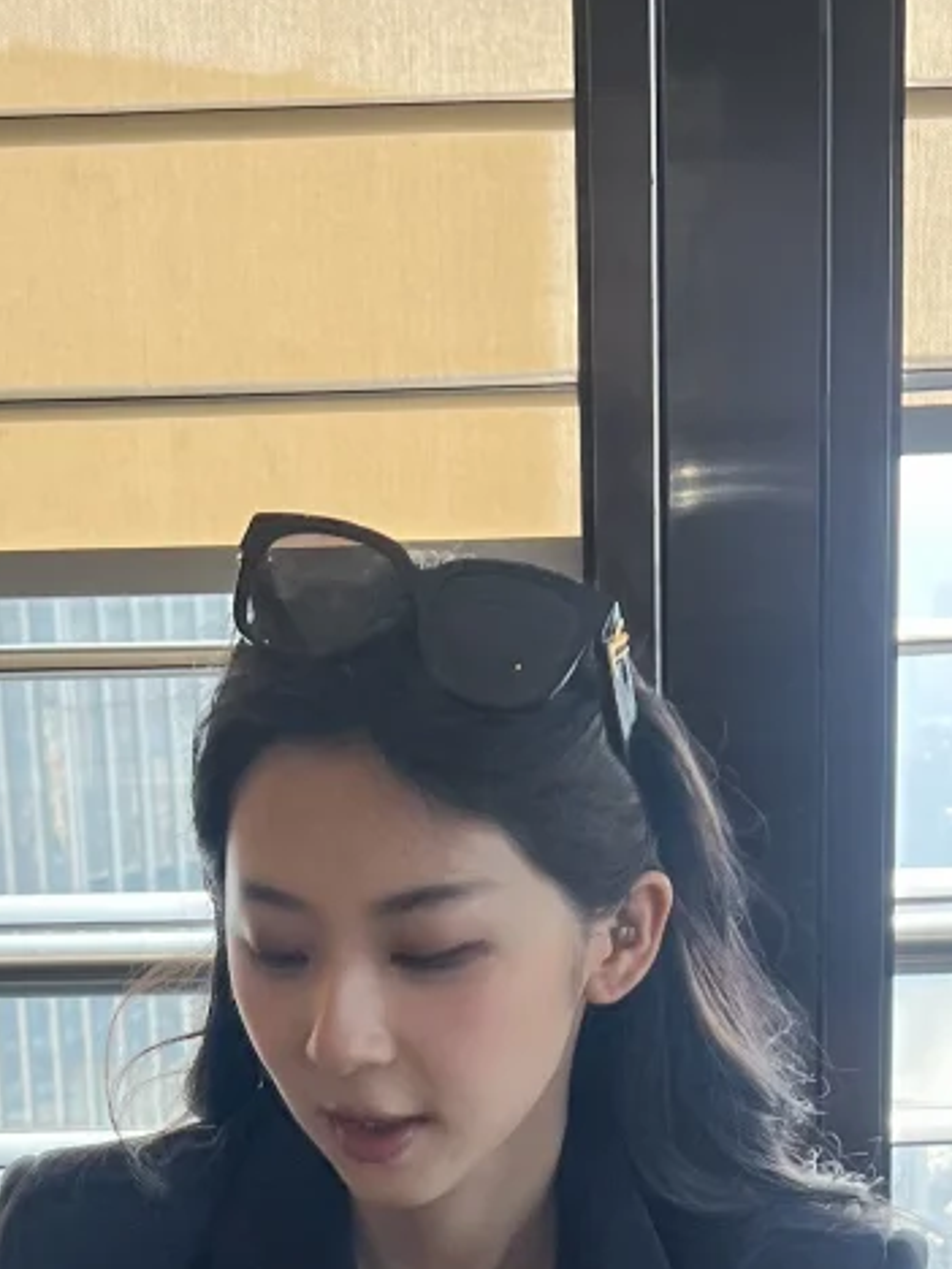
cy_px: 1242
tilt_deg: -14.0
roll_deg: +2.4
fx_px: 2934
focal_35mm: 80
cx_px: 467
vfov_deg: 23.5
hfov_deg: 18.4
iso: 50
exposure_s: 1/305
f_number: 1.5
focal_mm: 5.7
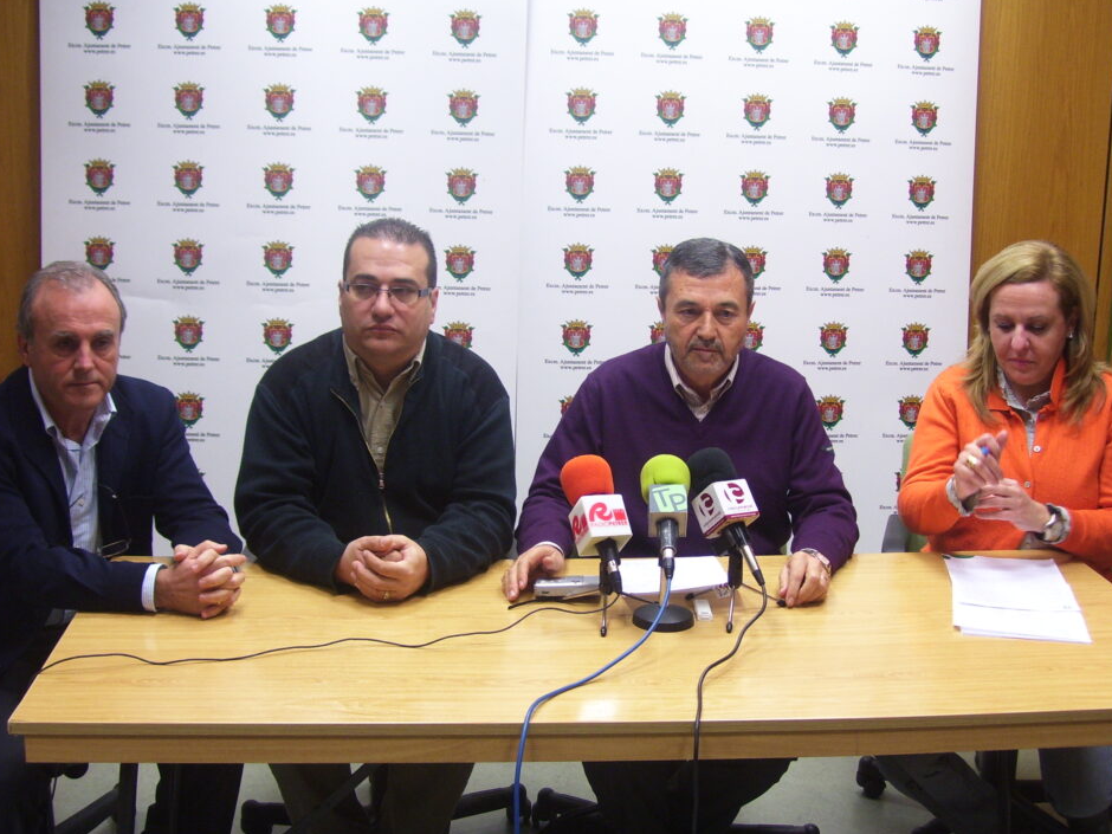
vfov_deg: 30.9
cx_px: 557
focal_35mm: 47
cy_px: 421
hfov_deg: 40.4
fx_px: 1510
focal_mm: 7.6
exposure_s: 1/30
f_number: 3
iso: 160
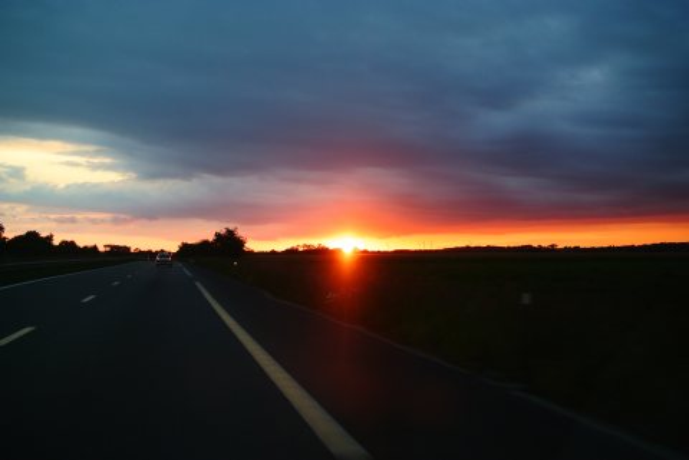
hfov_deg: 40.3
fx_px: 939
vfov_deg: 27.6
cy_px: 230
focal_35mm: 49
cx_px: 344
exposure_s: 1/125
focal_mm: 18.5
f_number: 1.8
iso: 100
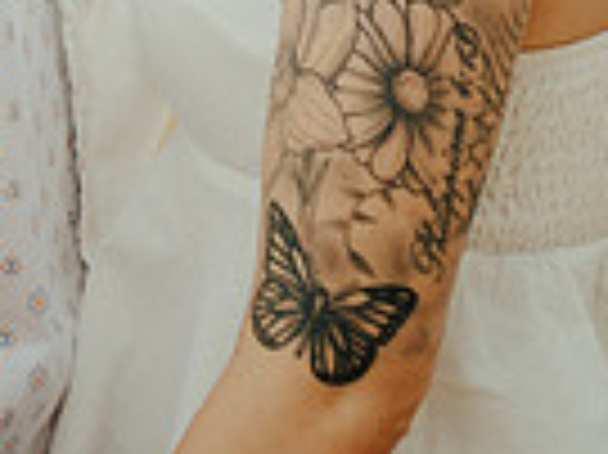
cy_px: -420
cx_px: -652
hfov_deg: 7.7
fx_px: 4334
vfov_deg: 5.9
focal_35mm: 247
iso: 125
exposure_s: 1/400
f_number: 2.2
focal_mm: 35
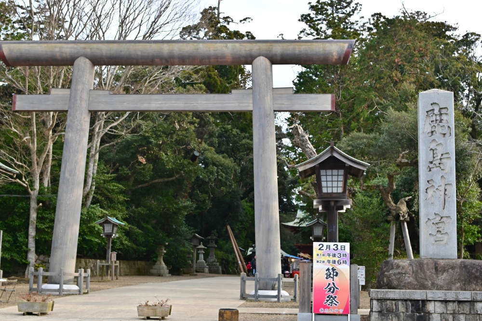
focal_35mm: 52
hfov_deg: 37.8
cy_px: 160
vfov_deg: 25.8
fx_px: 703
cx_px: 241
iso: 400
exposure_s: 1/500
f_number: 5.6
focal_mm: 35
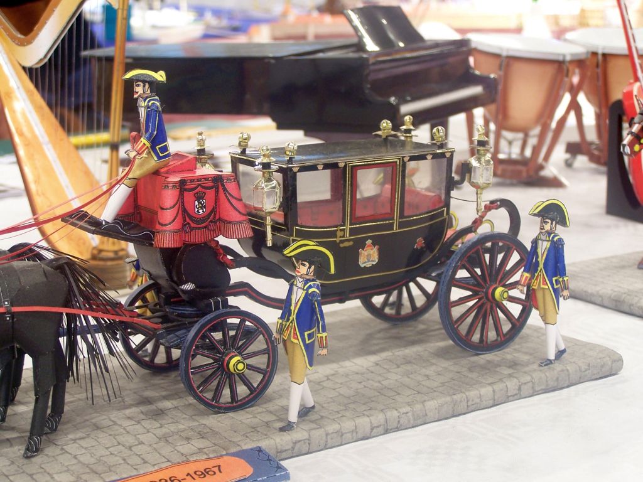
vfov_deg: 21.3
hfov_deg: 28.2
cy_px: 241
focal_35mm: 69
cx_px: 322
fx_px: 1282
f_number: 3.2
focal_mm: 11.5
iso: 80
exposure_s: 1/2
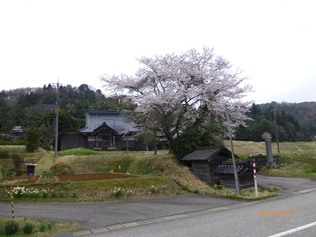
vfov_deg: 56.8
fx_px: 219
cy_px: 118
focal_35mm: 24
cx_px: 158
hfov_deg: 71.6
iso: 100
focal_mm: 4.3
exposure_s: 1/250
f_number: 4
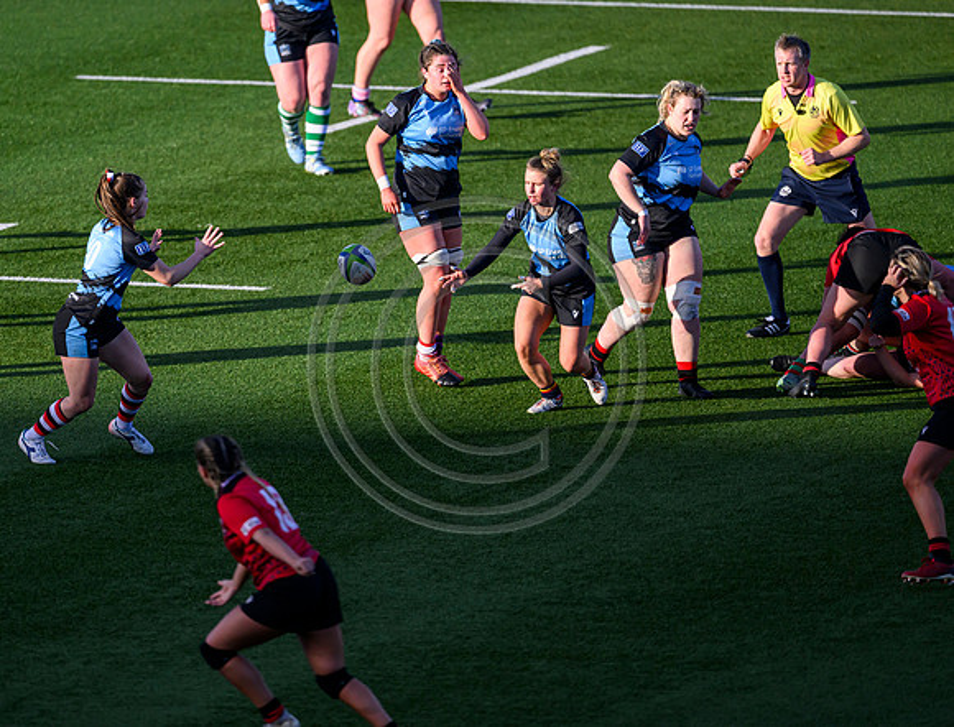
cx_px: 409
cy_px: 364
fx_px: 16964
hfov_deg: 3.2
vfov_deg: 2.5
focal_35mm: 612
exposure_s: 1/5000
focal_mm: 560
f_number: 4
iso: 1250
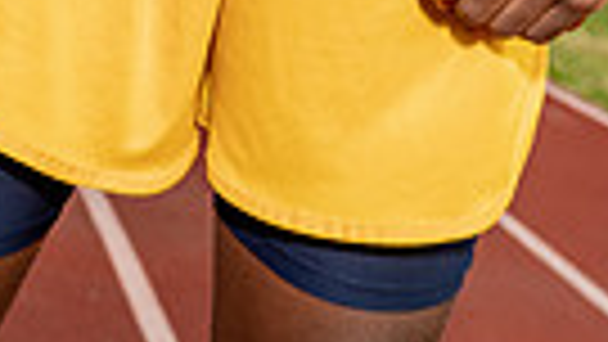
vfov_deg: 8.9
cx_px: 320
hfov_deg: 18.6
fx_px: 1854
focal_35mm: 115
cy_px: -644
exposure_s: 1/250
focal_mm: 33
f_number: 5
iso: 100
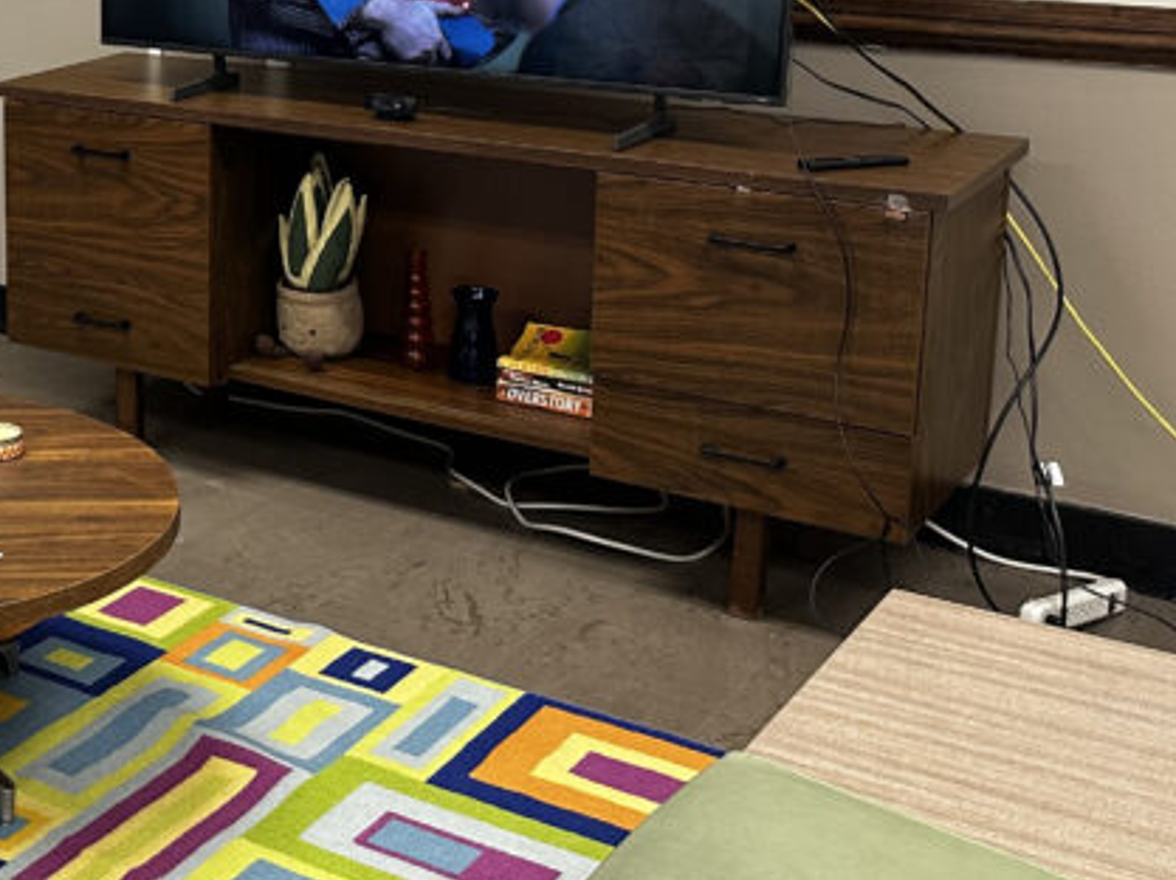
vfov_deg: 24.3
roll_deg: +1.4
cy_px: 149
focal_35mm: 59
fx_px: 2003
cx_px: -110
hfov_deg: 29.6
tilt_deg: -10.4
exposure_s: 1/98
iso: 250
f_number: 1.78
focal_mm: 6.86
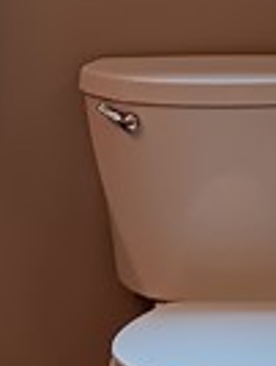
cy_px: 137
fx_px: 2098
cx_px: 79
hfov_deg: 7.5
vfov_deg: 10.0
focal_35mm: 198
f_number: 1.8
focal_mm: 3.98
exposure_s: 1/30.3
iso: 64
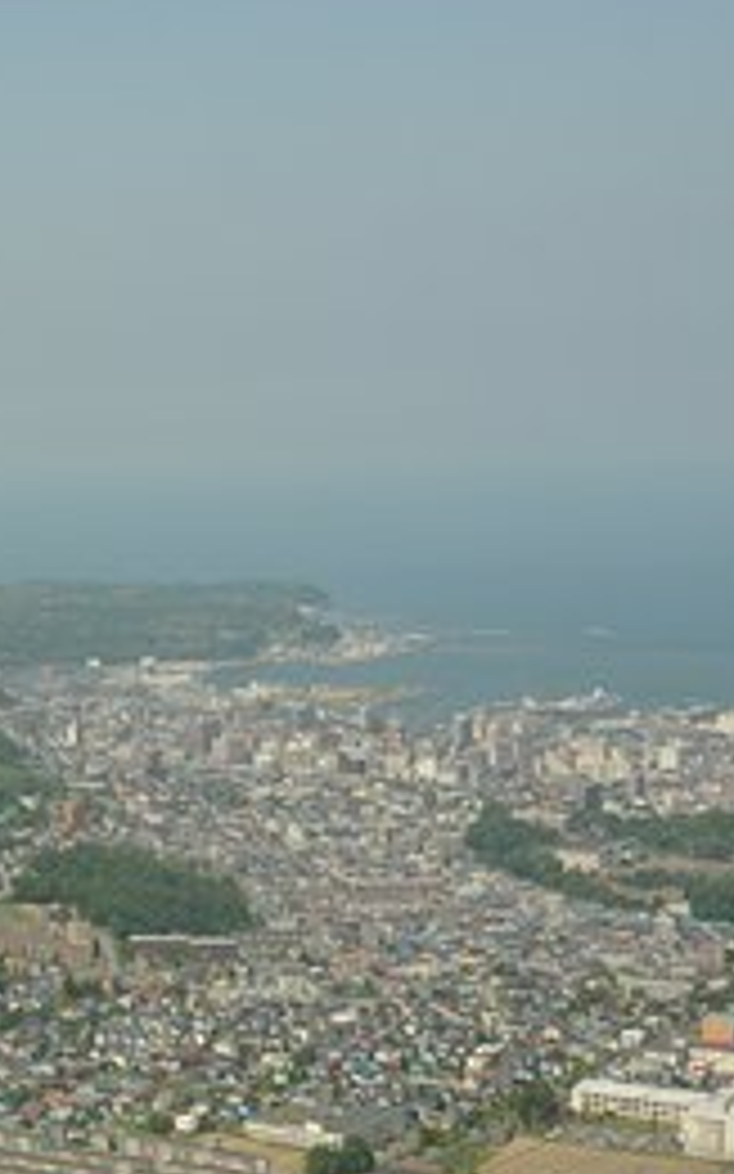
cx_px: -320
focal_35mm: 75
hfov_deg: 16.1
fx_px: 2402
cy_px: 558
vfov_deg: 27.5
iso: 400
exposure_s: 1/640
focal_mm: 25
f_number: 13
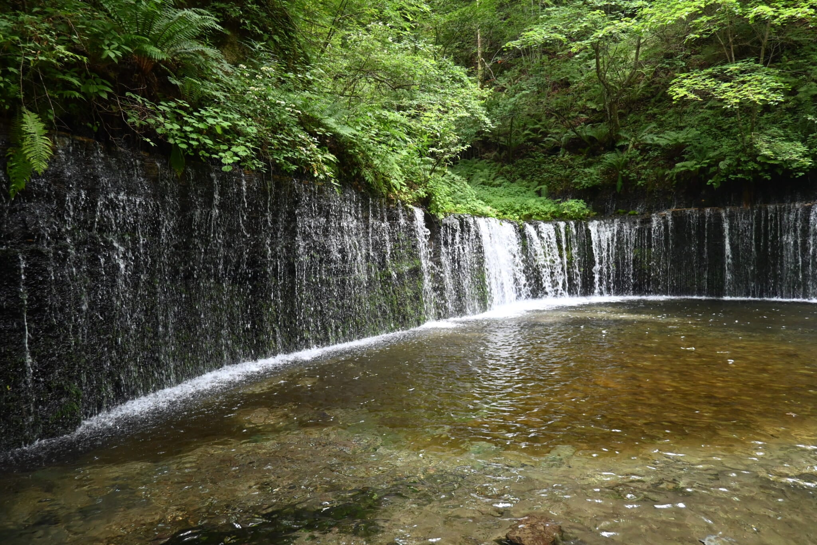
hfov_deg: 73.7
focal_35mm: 24
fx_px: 545
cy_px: 272
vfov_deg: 53.1
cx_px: 408
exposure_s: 1/125
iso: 1100
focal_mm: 16
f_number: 3.5
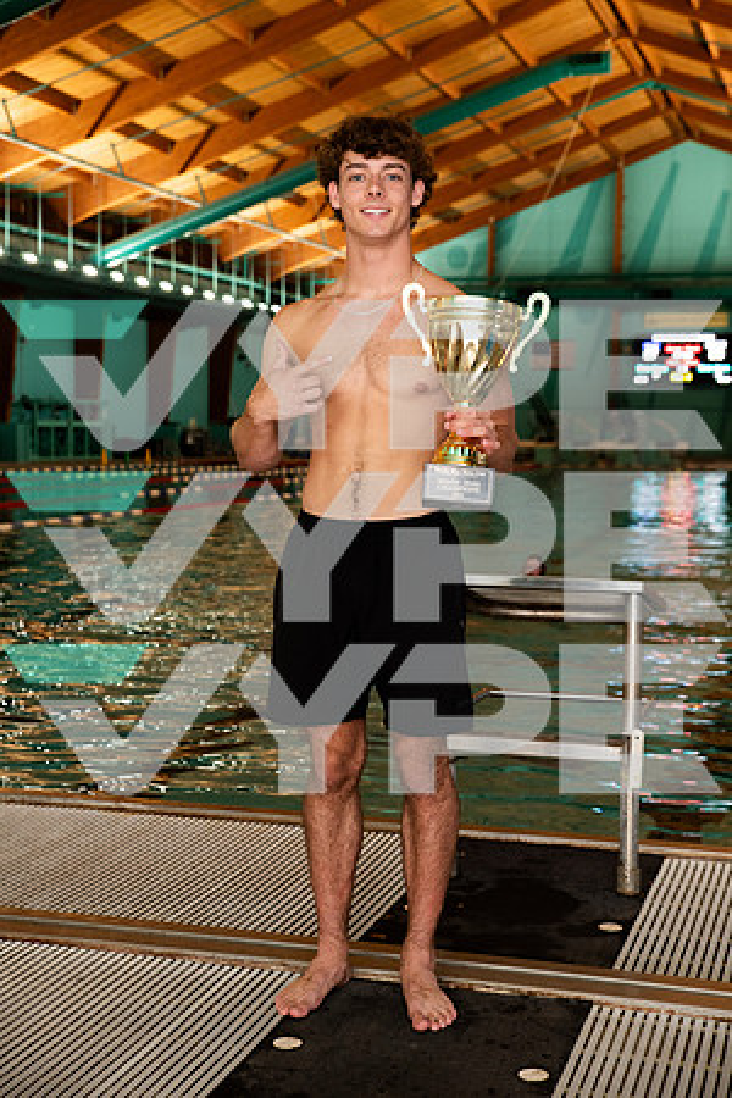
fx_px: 1708
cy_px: 549
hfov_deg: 24.2
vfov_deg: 35.6
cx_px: 366
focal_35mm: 56
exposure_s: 1/200
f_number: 5
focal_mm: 56
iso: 800
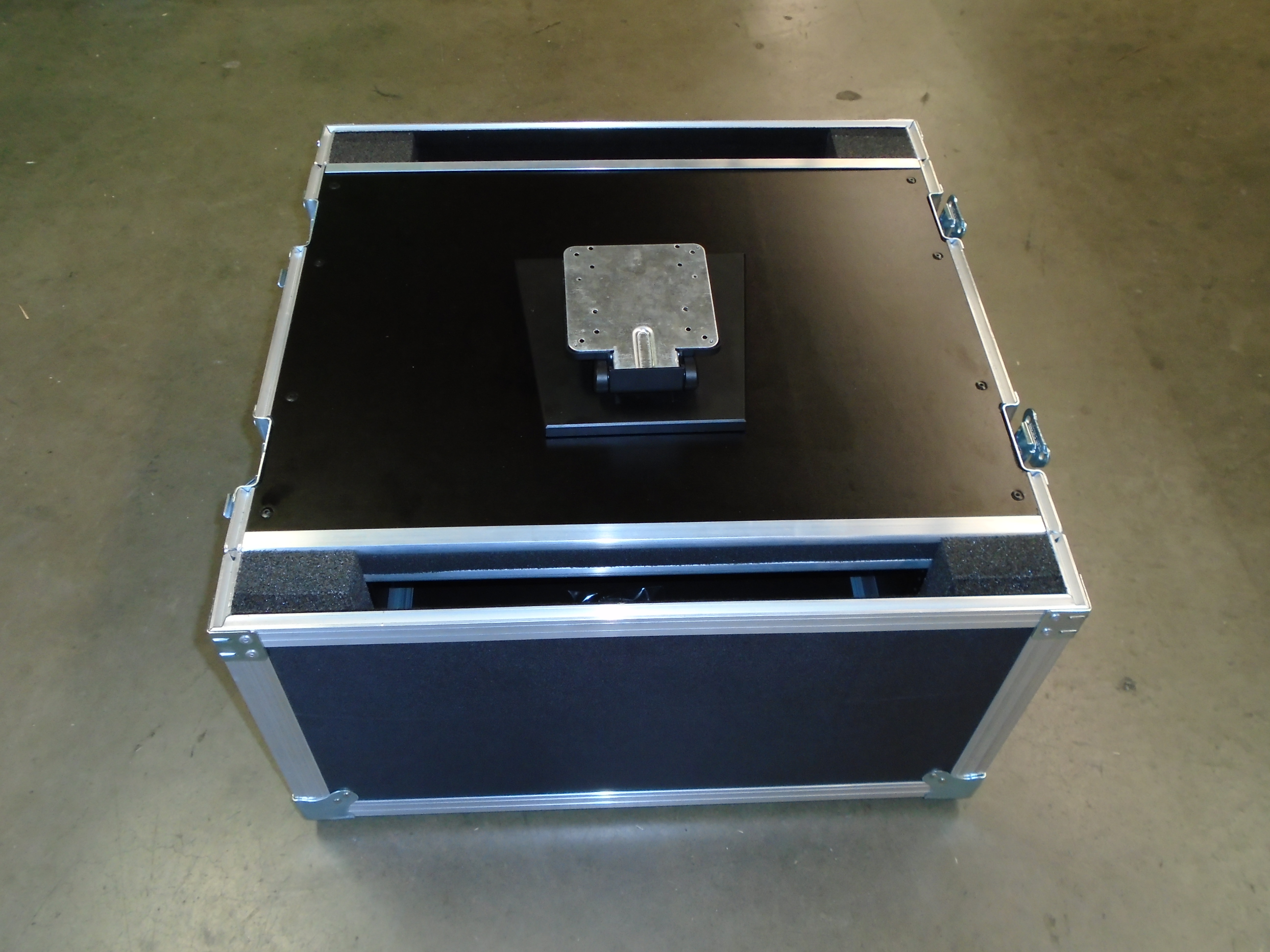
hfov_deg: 58.4
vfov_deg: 45.4
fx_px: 1137
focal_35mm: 31
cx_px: 635
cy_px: 476
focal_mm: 5.5
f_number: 3.5
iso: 250
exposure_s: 1/40
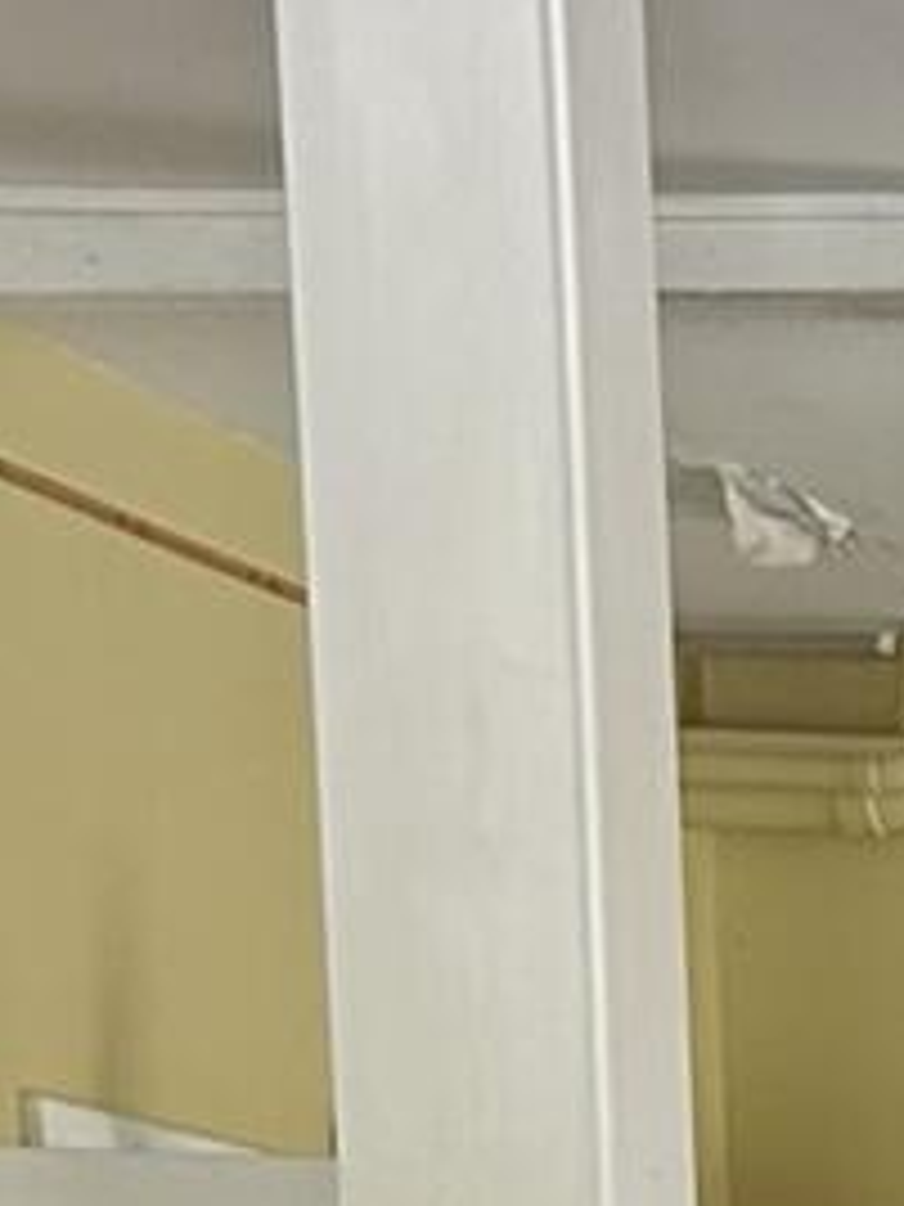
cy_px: 2876
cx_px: 2937
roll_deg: -1.1
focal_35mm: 194
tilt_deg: -7.7
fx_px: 6755
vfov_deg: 9.2
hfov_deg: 6.7
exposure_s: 1/121
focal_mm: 5.7
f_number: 1.5
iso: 125
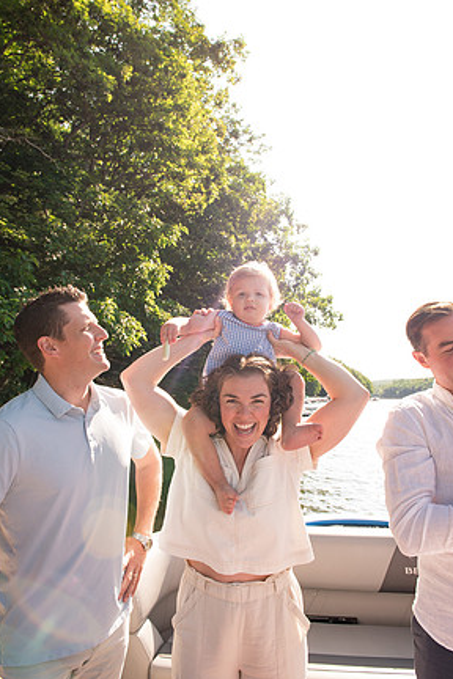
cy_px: 336
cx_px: 231
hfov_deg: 51.3
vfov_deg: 71.5
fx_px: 472
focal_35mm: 25
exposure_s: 1/250
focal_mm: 24
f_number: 9
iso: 400
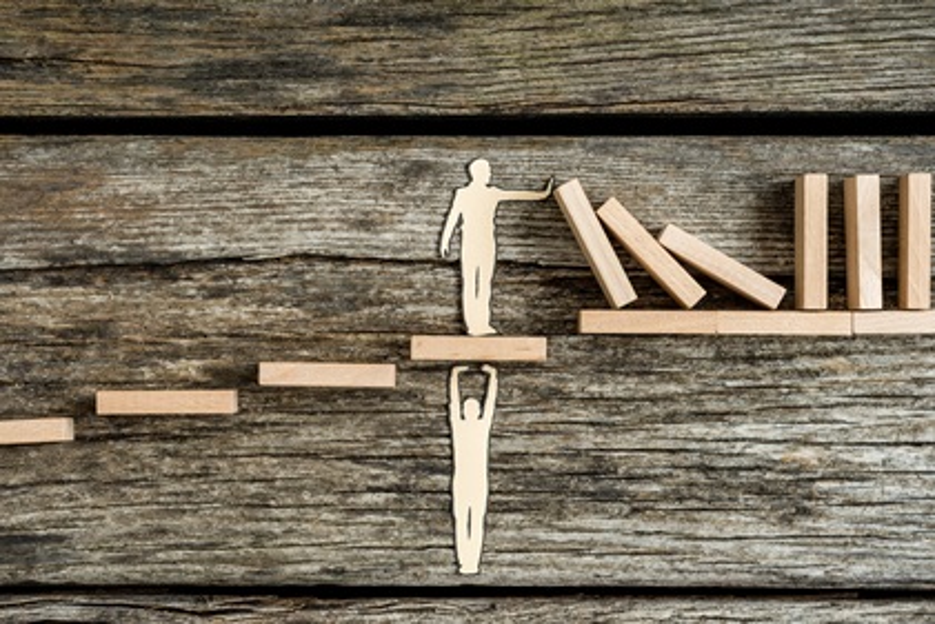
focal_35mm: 85
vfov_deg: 16.1
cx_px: 468
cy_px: 312
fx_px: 2208
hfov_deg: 23.9
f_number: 7.1
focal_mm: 85
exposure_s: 1/160
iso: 100
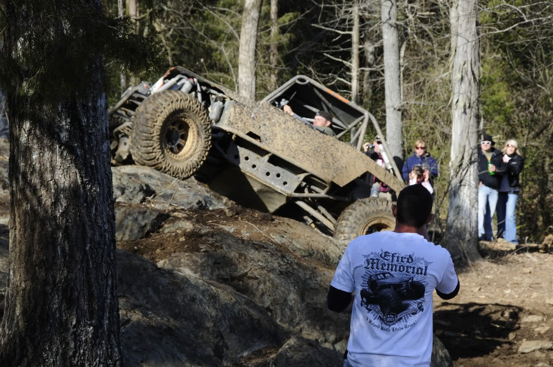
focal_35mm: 158
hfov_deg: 13.1
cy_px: 184
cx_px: 276
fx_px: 2416
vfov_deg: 8.7
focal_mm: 105
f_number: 11
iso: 200
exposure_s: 1/125
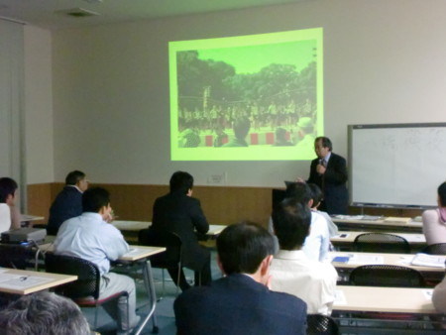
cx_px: 223
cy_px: 168
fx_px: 593
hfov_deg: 41.2
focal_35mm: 46
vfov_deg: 31.5
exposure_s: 1/40
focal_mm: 8.44
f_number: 3.6
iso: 1600
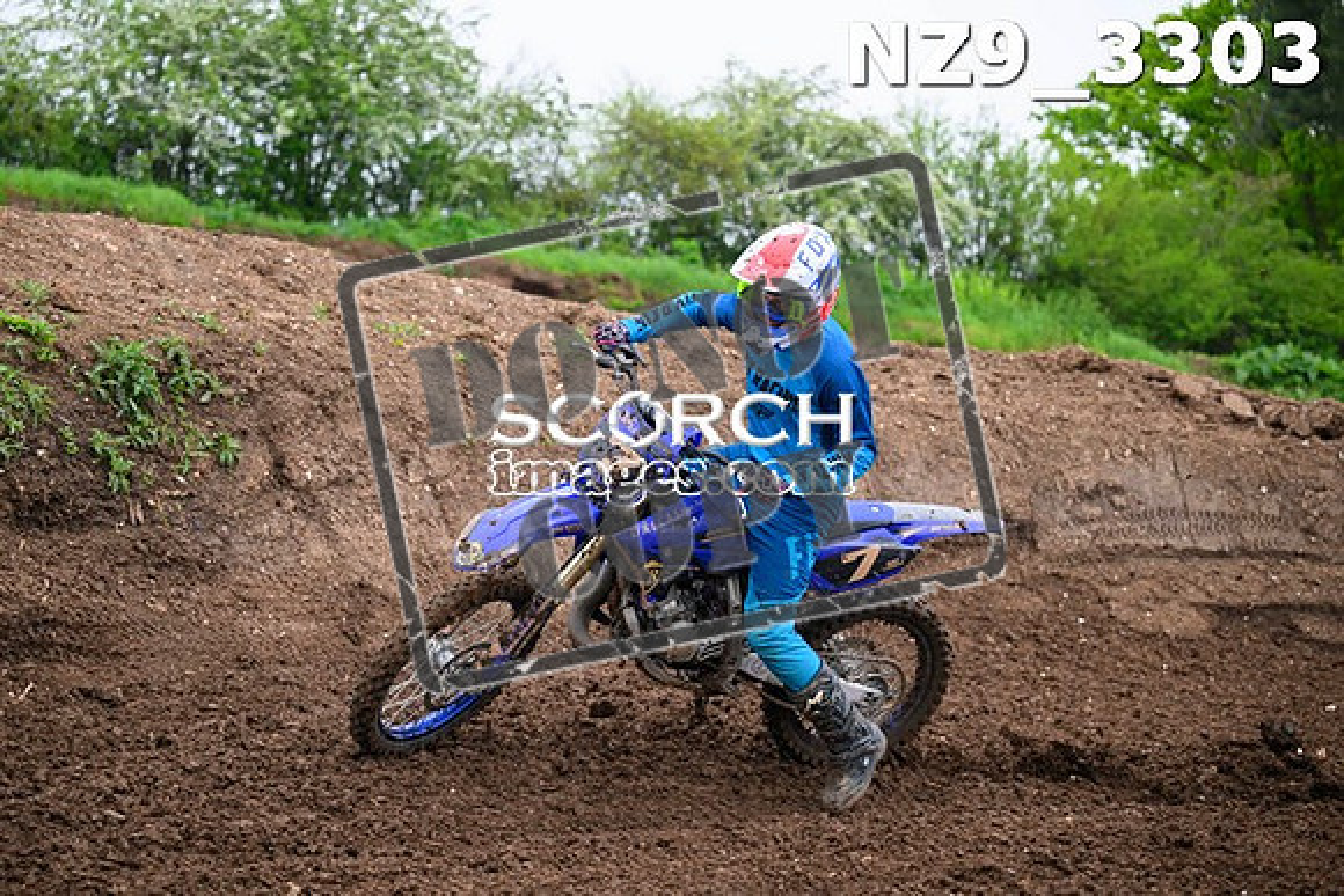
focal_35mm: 74
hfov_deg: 27.3
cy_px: 448
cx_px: 672
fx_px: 2763
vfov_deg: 18.4
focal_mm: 74
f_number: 3.2
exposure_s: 1/1250
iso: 250
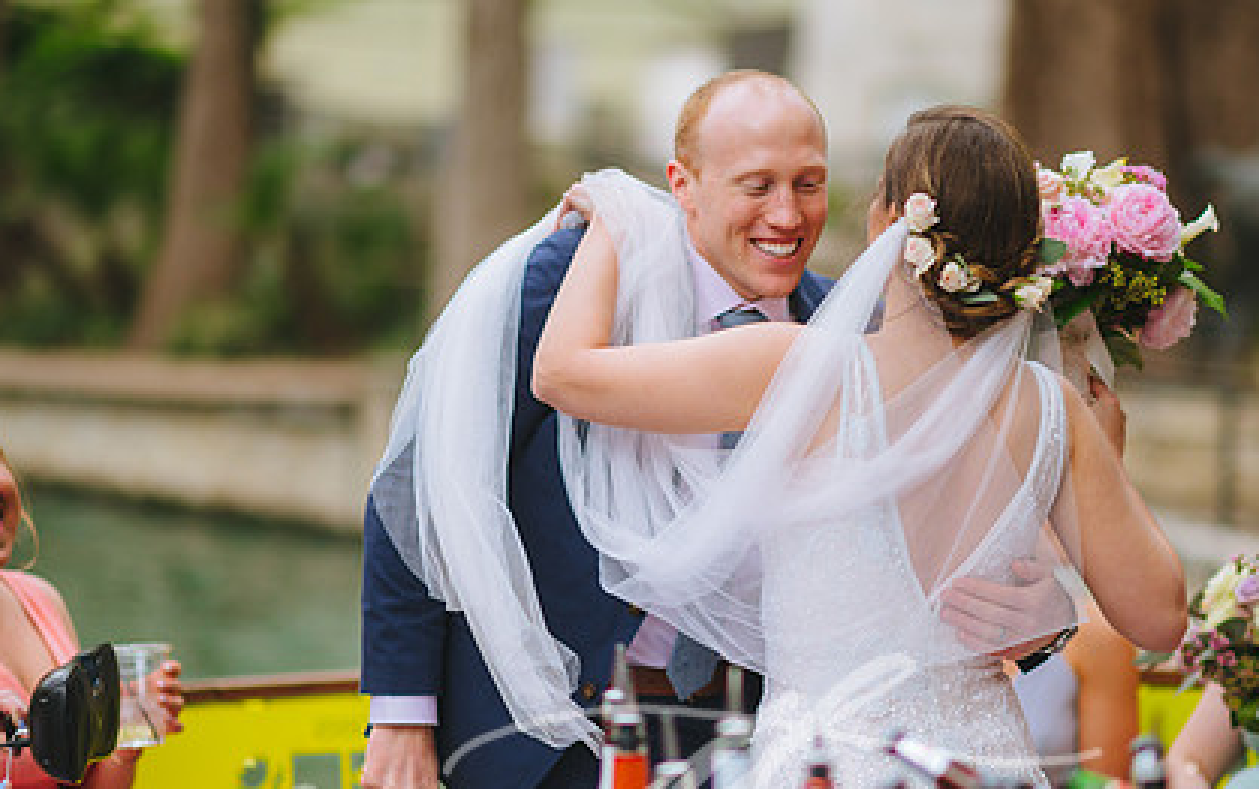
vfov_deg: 10.9
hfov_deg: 17.4
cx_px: 741
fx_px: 4121
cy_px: 485
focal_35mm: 120
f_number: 1.6
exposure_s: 1/2500
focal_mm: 85
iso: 400
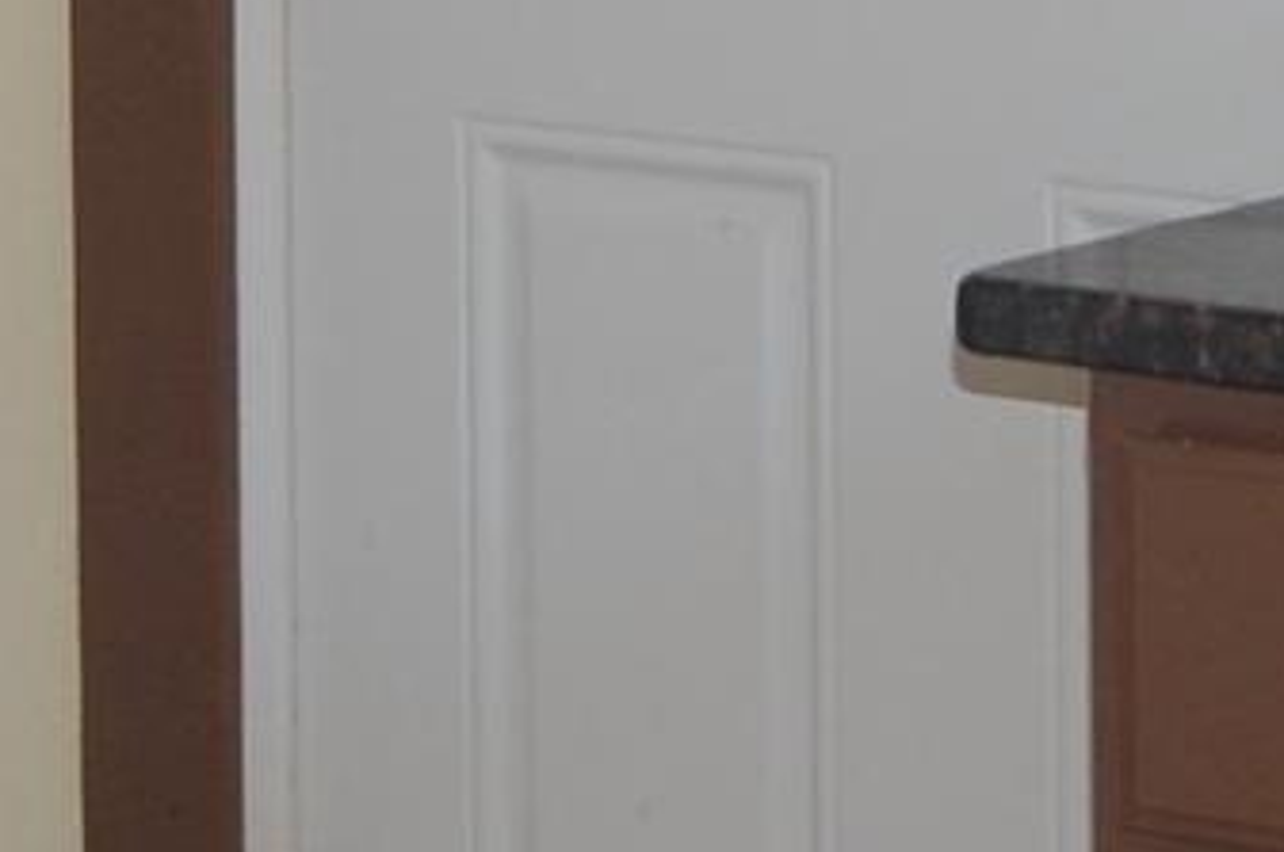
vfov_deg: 5.7
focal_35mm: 238
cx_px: 268
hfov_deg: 8.6
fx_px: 8476
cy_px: -609
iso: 400
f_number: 4.2
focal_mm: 26
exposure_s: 1/60
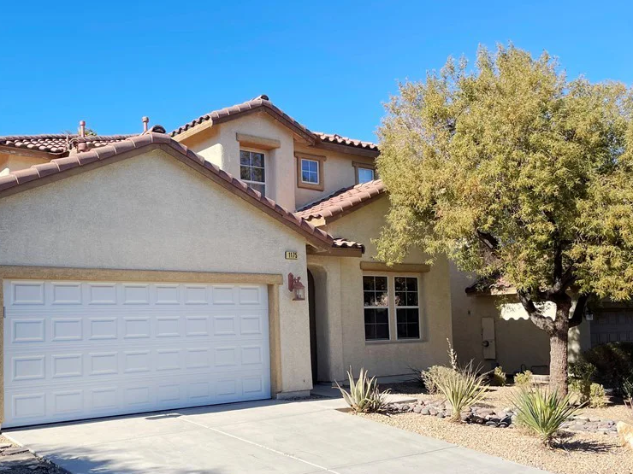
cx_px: 221
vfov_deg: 39.4
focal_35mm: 36
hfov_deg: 50.6
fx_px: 658
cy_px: 293
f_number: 1.6
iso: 32
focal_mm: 4.2
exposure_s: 1/2451
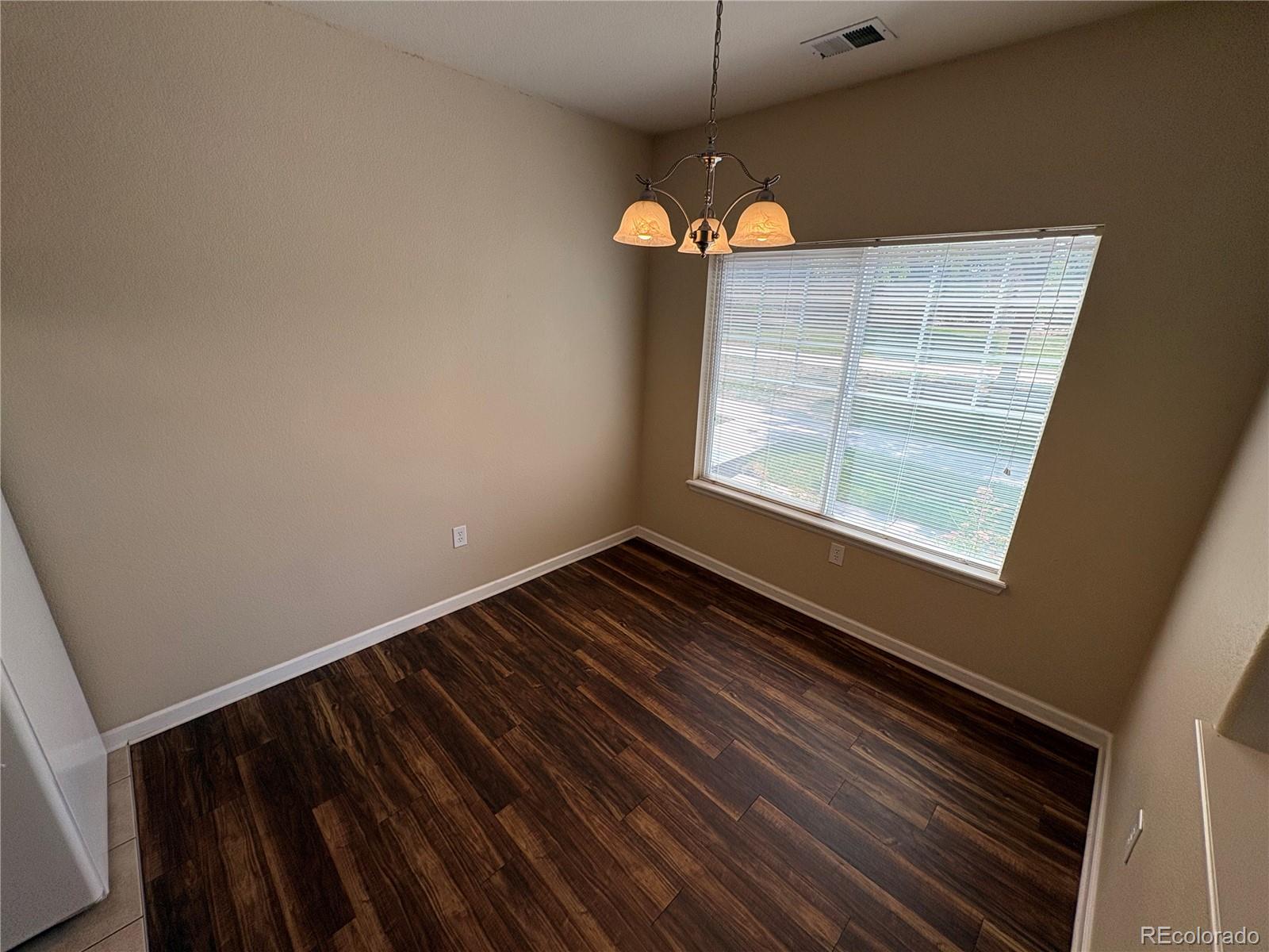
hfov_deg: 102.1
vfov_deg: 85.7
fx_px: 513
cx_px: 634
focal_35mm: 14
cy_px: 476
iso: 50
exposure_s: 1/233
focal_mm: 2.22
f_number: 2.2
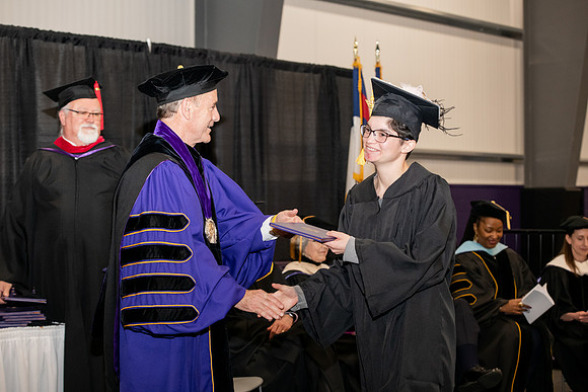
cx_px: 294
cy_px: 196
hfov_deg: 28.8
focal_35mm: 70
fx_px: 1144
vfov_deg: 19.5
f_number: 5
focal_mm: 70
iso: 2000
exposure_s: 1/200
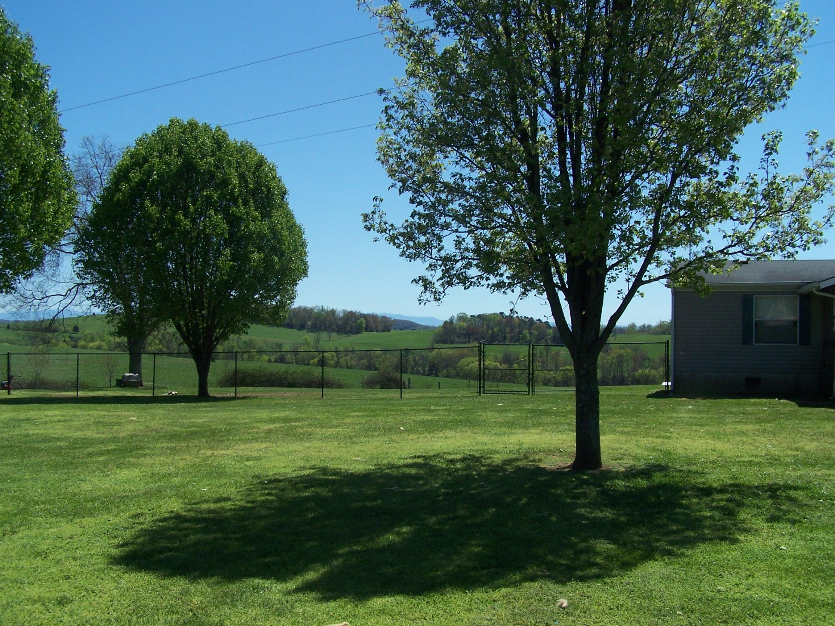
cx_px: 418
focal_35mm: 38
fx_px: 917
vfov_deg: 37.7
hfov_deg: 49.0
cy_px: 313
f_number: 4
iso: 80
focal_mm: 6.3
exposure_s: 1/1000
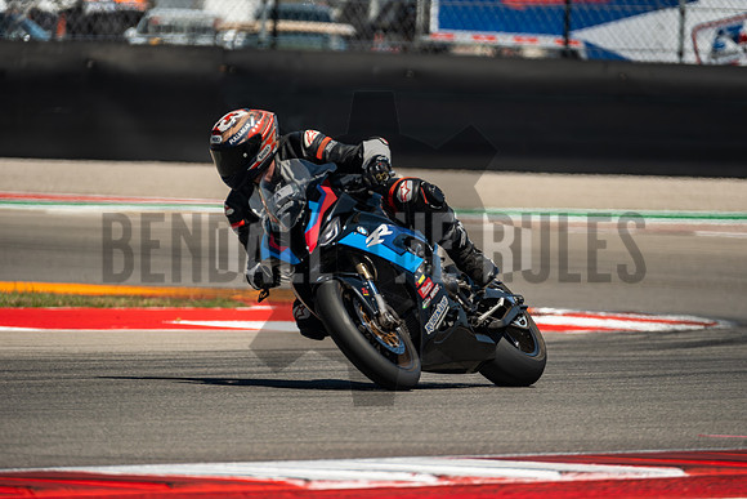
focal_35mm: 600
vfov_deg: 2.3
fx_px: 12452
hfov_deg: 3.4
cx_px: 374
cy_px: 250
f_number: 5.6
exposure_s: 1/1250
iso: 500
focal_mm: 400
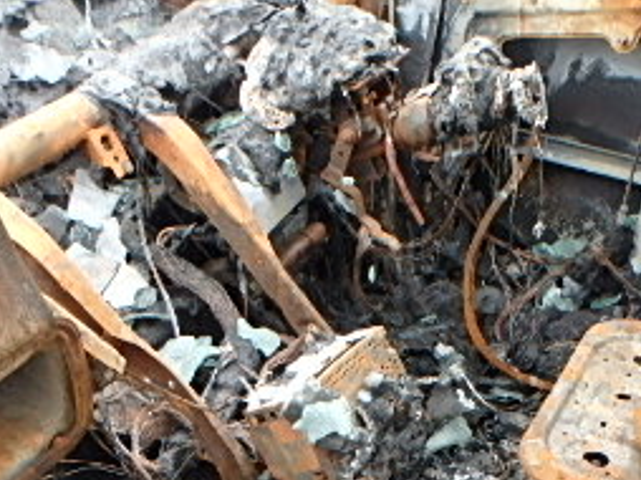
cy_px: 520
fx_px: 980
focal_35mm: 53
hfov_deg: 36.0
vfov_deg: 25.6
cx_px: 401
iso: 200
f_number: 3.5
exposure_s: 1/60
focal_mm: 3.7
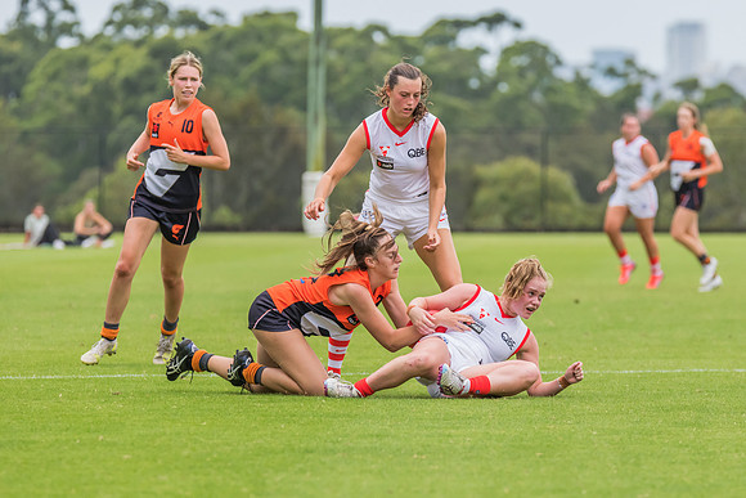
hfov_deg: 4.5
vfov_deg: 3.0
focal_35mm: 462
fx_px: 9567
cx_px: 411
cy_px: 220
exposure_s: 1/1600
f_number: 8
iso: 1000
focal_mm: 350
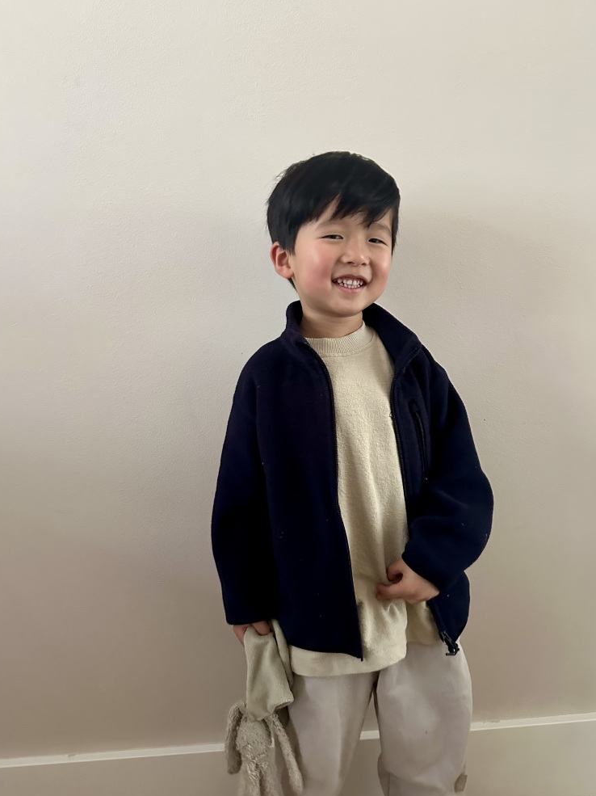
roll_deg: +1.6
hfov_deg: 53.0
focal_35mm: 26
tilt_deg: -4.0
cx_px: 313
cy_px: 391
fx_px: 597
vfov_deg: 67.3
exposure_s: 1/60
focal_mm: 6.86
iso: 640
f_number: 1.78
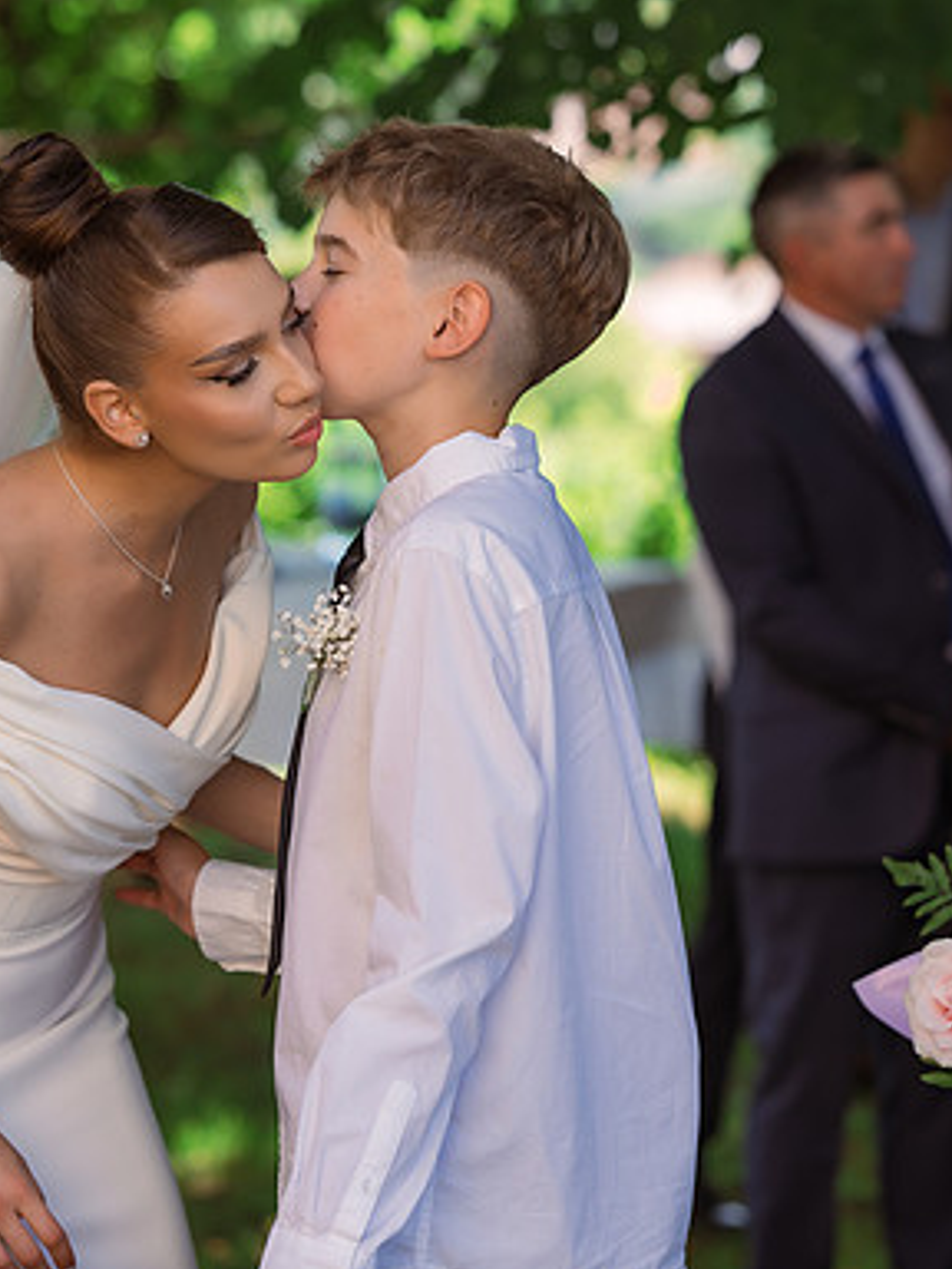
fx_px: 5060
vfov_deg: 14.3
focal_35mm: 138
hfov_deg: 10.7
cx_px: 382
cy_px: 559
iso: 250
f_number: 2.8
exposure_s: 1/500
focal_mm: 85
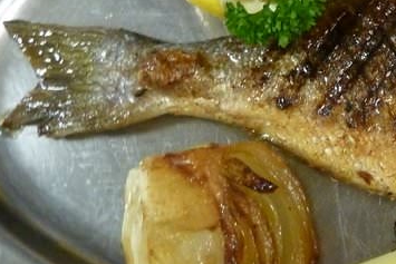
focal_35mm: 75
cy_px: 43
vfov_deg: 18.0
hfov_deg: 23.5
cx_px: 531
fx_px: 825
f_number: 3.3
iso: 400
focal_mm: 4.1
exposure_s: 1/13
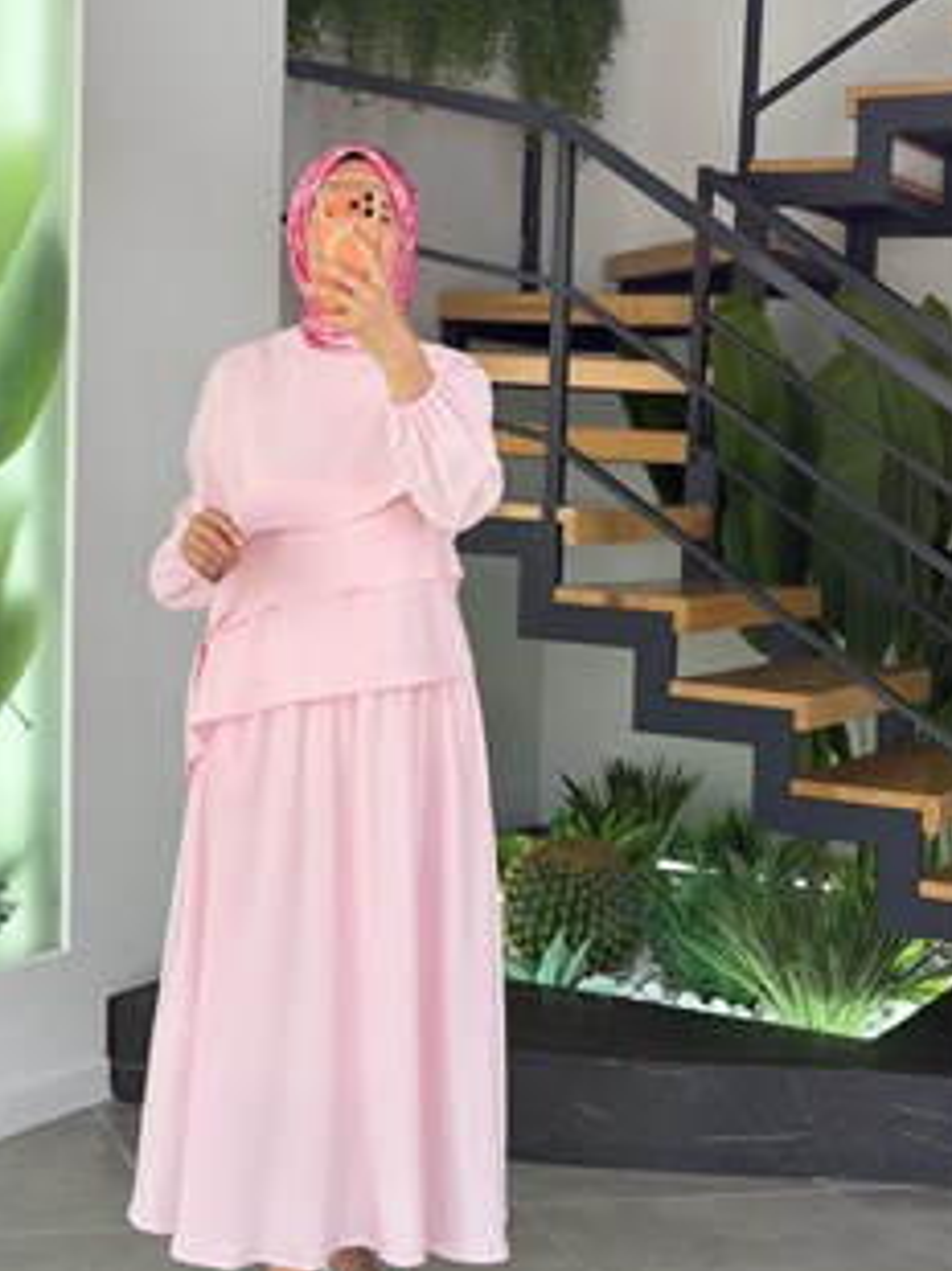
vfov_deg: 30.3
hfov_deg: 22.8
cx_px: 332
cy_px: 605
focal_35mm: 64
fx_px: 2350
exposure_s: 1/210
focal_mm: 6.76
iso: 64
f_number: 1.78
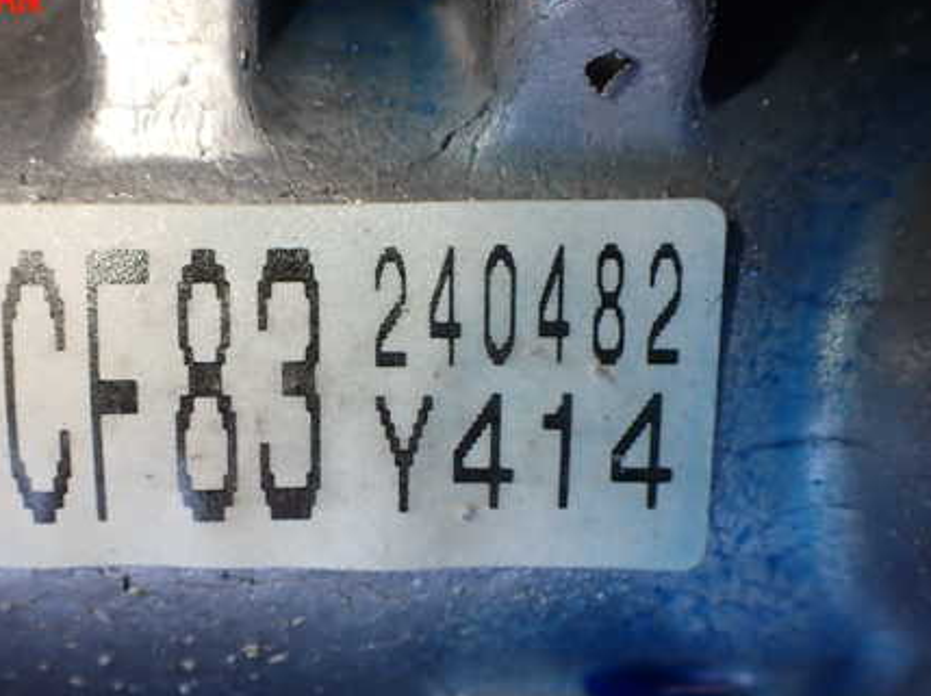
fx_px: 1129
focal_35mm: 42
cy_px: 460
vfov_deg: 34.0
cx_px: 297
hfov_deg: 44.1
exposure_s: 1/160
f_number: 2.3
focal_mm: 5.4
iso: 100
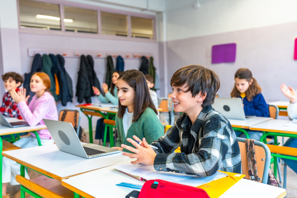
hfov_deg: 54.4
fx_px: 289
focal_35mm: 35
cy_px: 99
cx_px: 148
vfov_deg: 37.9
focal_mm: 35
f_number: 2.8
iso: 1000
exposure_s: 1/250
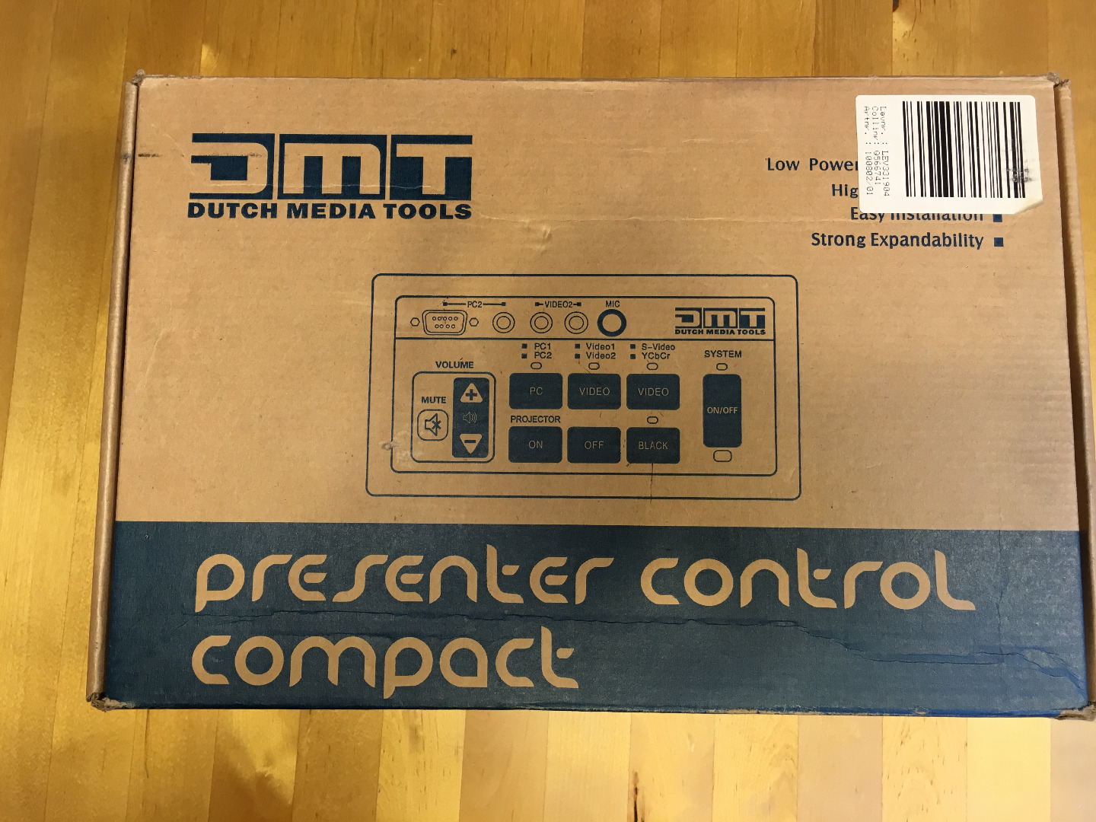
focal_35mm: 29
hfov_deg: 61.7
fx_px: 918
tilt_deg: -83.5
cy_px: 411
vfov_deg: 48.2
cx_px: 548
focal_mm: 4.15
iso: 80
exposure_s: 1/33
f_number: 2.2
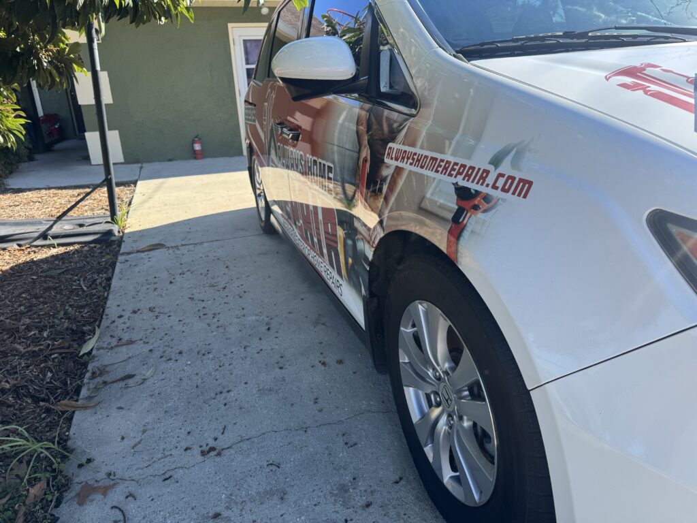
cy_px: 262
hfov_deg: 71.6
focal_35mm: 24
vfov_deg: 56.8
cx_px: 348
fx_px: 483
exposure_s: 1/1059
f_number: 1.78
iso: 80
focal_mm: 6.76
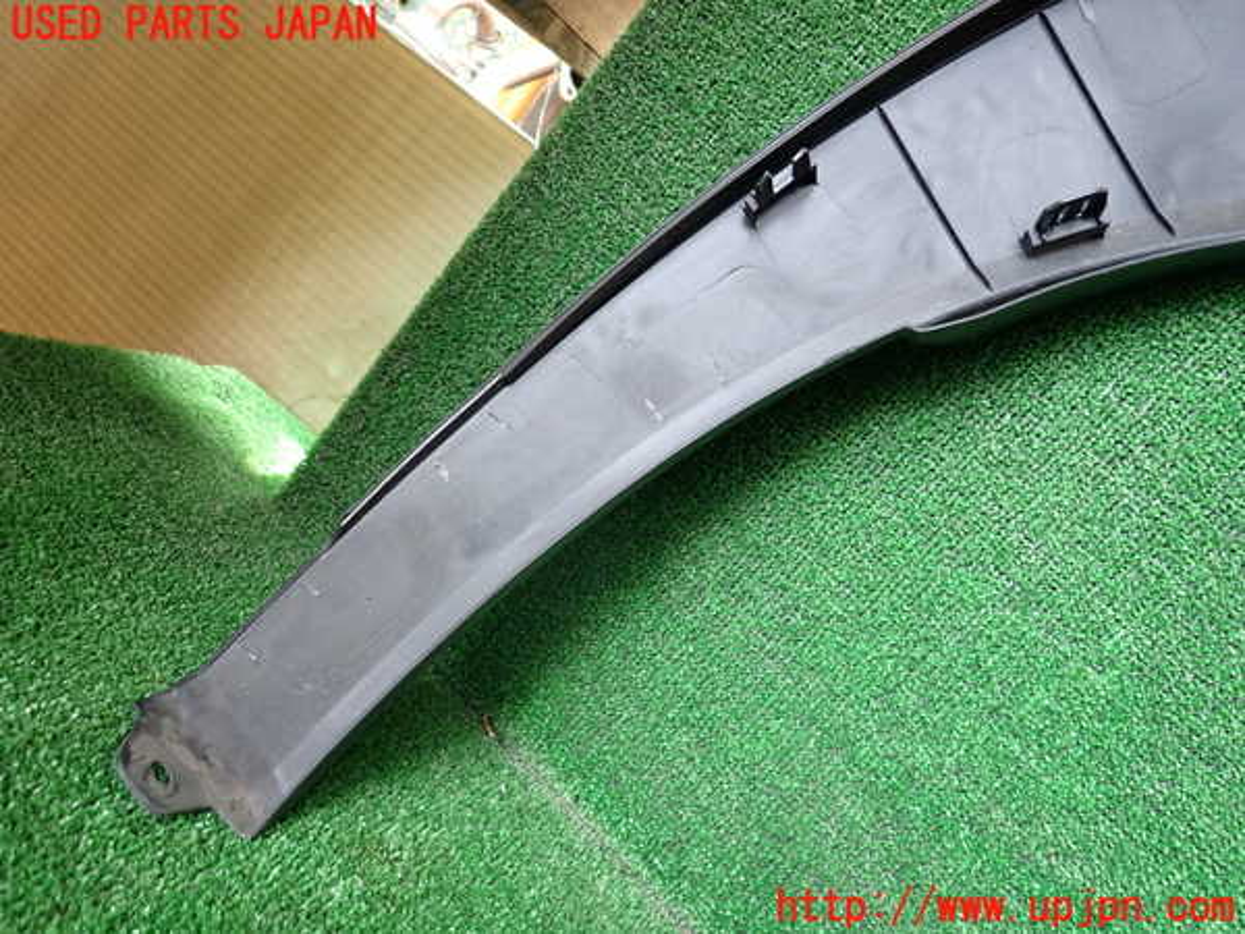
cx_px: 622
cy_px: 467
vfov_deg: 54.9
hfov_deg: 69.4
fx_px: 899
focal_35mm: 25
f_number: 2
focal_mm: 4.5
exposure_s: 1/60
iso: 250
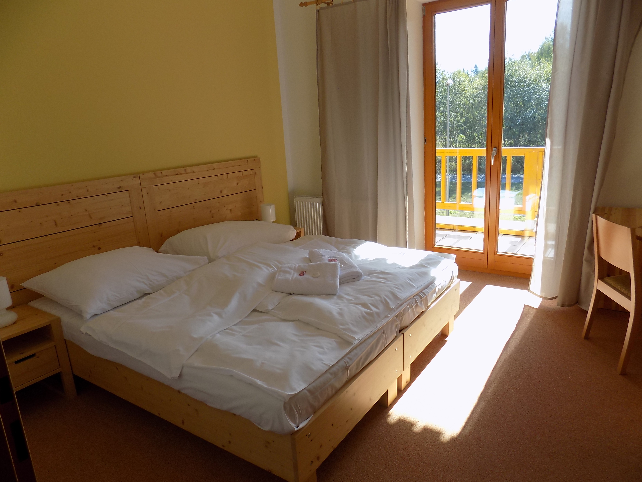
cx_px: 326
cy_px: 245
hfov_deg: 71.6
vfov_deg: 56.8
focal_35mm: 24
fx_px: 445
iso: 80
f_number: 3.1
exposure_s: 1/200
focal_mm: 4
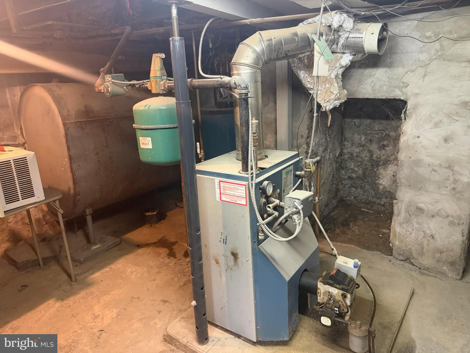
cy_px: 176
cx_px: 235
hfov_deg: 71.6
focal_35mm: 24
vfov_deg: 56.8
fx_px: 326
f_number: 1.78
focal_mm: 6.76
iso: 640
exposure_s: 1/40
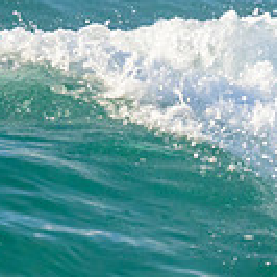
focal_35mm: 3842
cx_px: 353
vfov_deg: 0.5
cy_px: 215
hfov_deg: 0.5
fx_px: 34783
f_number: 11
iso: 1600
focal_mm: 800
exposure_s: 1/2000
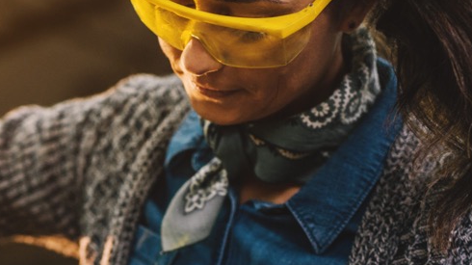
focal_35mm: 137
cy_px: 331
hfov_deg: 15.6
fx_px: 1714
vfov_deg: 8.7
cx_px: 117
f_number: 2
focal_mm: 50
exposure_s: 1/125
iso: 500
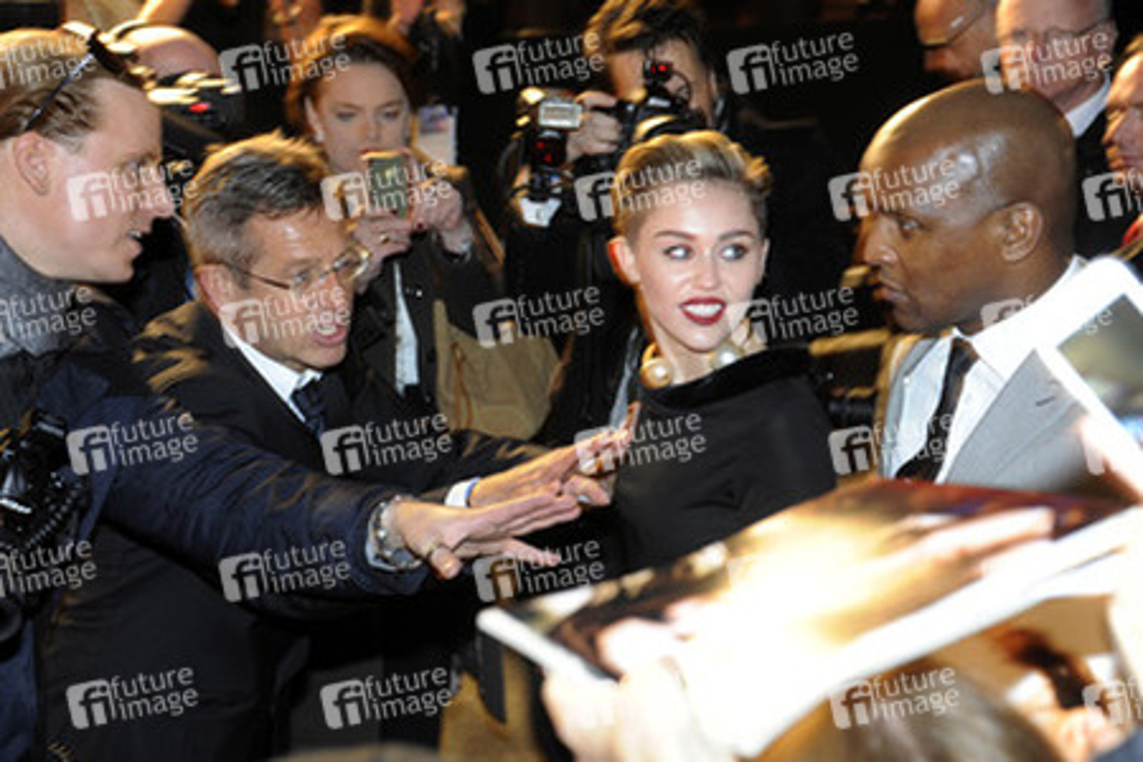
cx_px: 572
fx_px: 2857
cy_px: 381
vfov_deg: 15.2
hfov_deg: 22.6
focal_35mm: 90
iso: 1600
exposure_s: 1/40
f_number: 6.3
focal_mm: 90
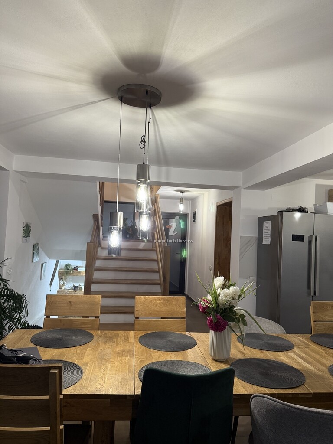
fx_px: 308
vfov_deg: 71.6
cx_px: 166
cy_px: 222
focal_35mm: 24
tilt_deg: +3.2
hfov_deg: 56.8
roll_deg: -2.8
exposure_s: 1/50
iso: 200
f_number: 1.78
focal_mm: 6.76
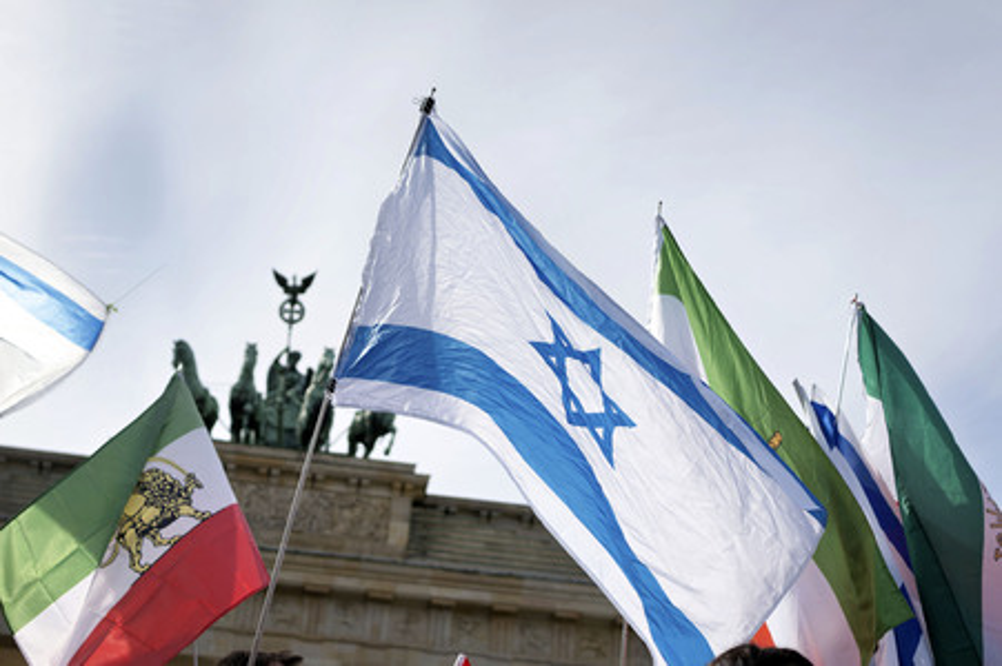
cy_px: 333
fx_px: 1446
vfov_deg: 26.0
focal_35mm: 52
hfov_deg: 38.2
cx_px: 501
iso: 160
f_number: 2.8
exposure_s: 1/5000
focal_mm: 35
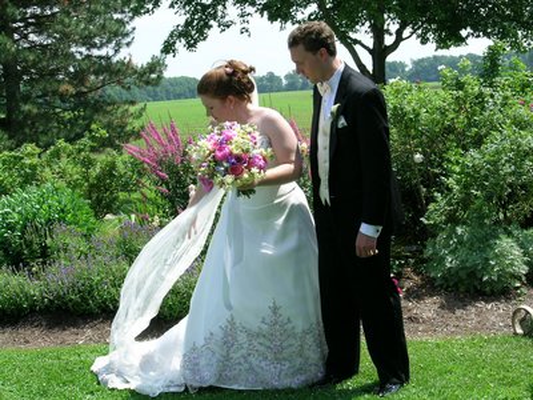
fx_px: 1709
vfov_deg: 13.3
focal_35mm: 111
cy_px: 200
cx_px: 266
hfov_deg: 17.7
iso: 50
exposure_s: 1/194
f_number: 6.2
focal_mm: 11.1
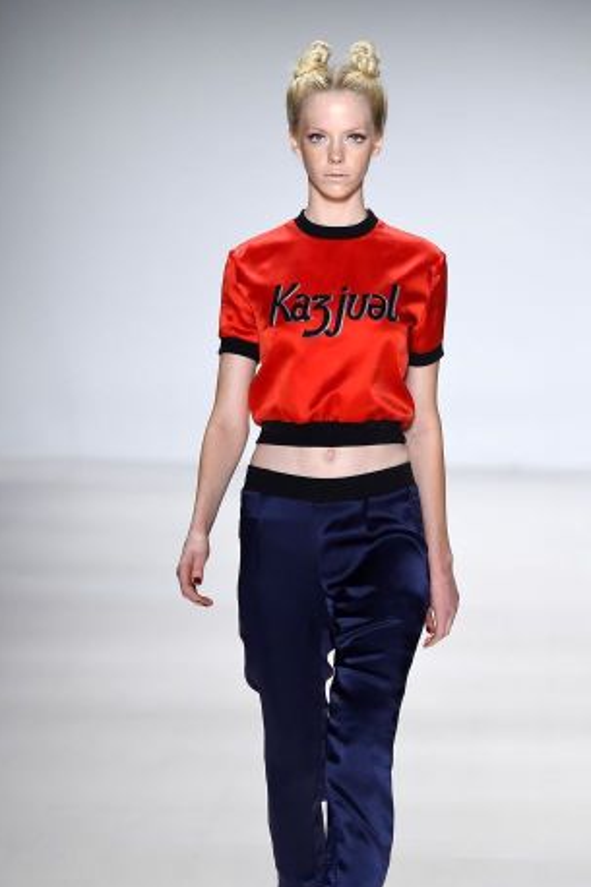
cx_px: 342
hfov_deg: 4.8
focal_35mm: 288
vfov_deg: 7.2
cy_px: 577
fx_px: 7097
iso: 1600
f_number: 5.6
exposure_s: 1/640
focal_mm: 220
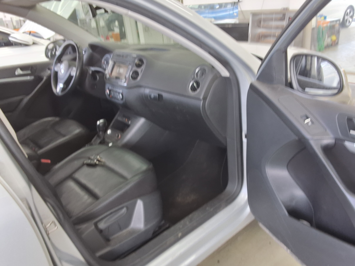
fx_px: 287
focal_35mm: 28
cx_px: 178
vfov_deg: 49.7
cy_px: 133
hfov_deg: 63.4
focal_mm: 2.91
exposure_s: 1/60
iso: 40
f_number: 1.9
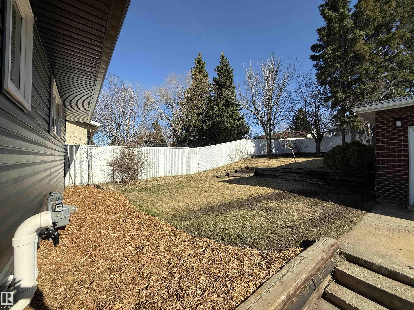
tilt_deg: +1.8
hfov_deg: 102.1
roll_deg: -0.1
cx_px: 207
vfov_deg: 85.7
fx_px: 167
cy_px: 155
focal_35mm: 14
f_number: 2.2
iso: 50
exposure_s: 1/2611
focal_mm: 2.22
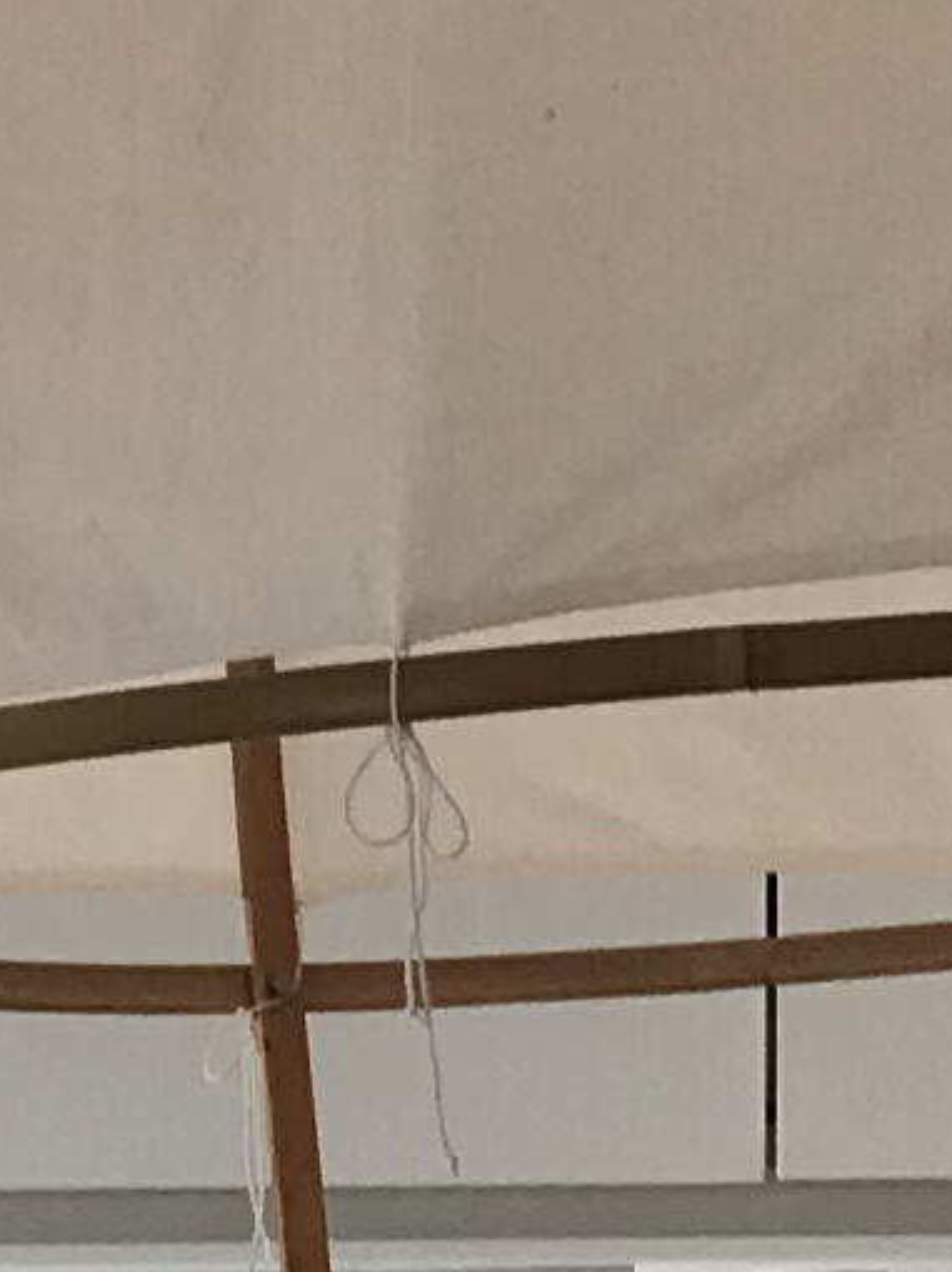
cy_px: 417
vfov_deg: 8.9
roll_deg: +0.0
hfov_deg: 6.7
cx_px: 927
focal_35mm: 222
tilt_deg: +9.1
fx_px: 8151
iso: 25
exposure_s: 1/100
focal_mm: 3.99
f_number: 1.8
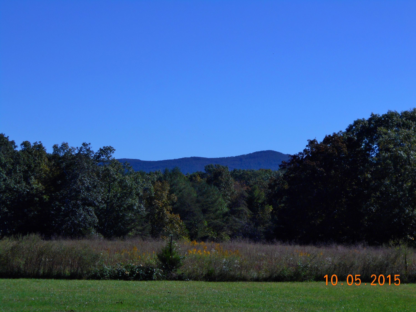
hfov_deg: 22.8
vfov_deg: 17.2
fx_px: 1034
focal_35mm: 86
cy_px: 156
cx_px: 208
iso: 80
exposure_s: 1/800
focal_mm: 15.4
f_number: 6.3
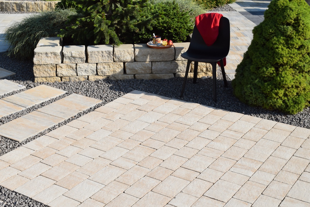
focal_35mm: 51
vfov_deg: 26.5
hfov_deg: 38.9
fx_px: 439
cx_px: 155
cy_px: 104
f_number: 10
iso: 200
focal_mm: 34
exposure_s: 1/400
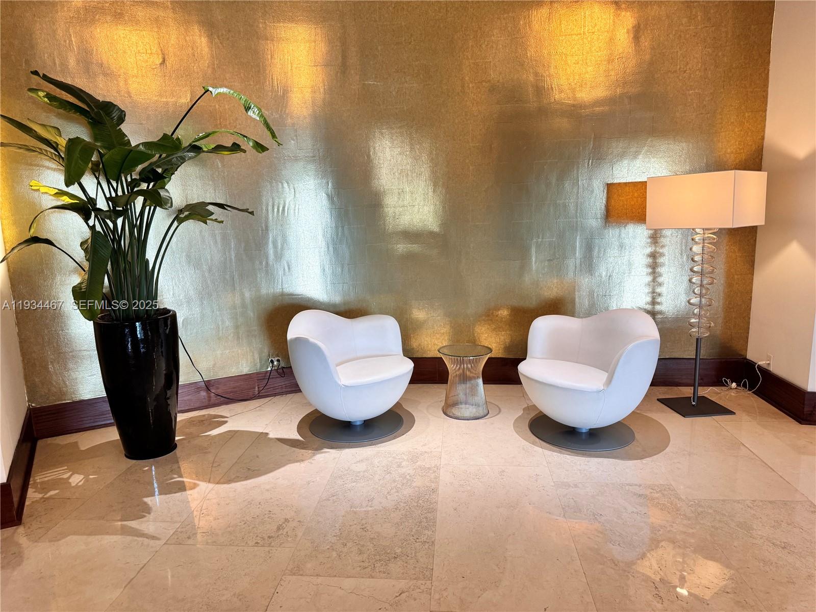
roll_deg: +1.2
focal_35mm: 24
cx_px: 408
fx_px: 566
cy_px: 306
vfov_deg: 56.8
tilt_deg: -10.8
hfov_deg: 71.6
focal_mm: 6.76
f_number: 1.78
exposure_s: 1/120
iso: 200
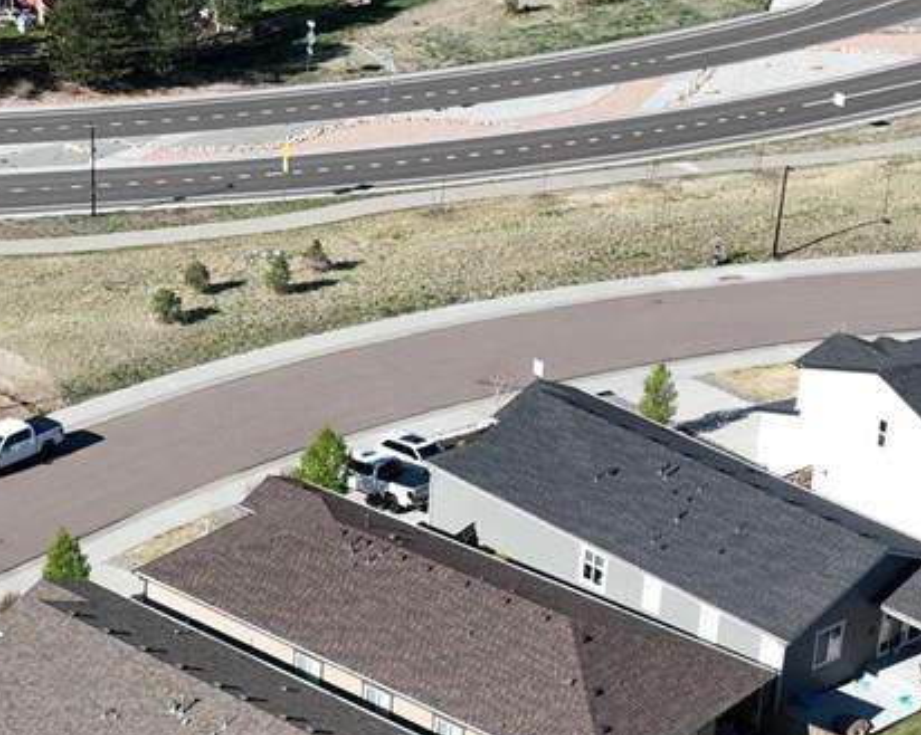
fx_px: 2479
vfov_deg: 16.9
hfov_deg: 20.3
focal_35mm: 91
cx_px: -36
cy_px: 373
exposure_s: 1/400
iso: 100
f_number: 2.8
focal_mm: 12.29
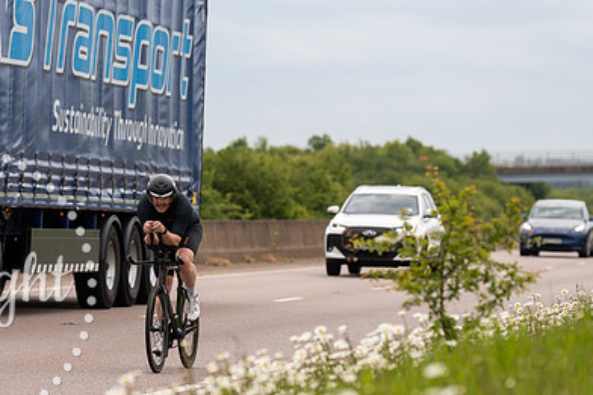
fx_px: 3853
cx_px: 189
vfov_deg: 5.9
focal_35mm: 234
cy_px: 208
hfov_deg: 8.8
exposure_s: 1/800
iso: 125
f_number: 4
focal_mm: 158
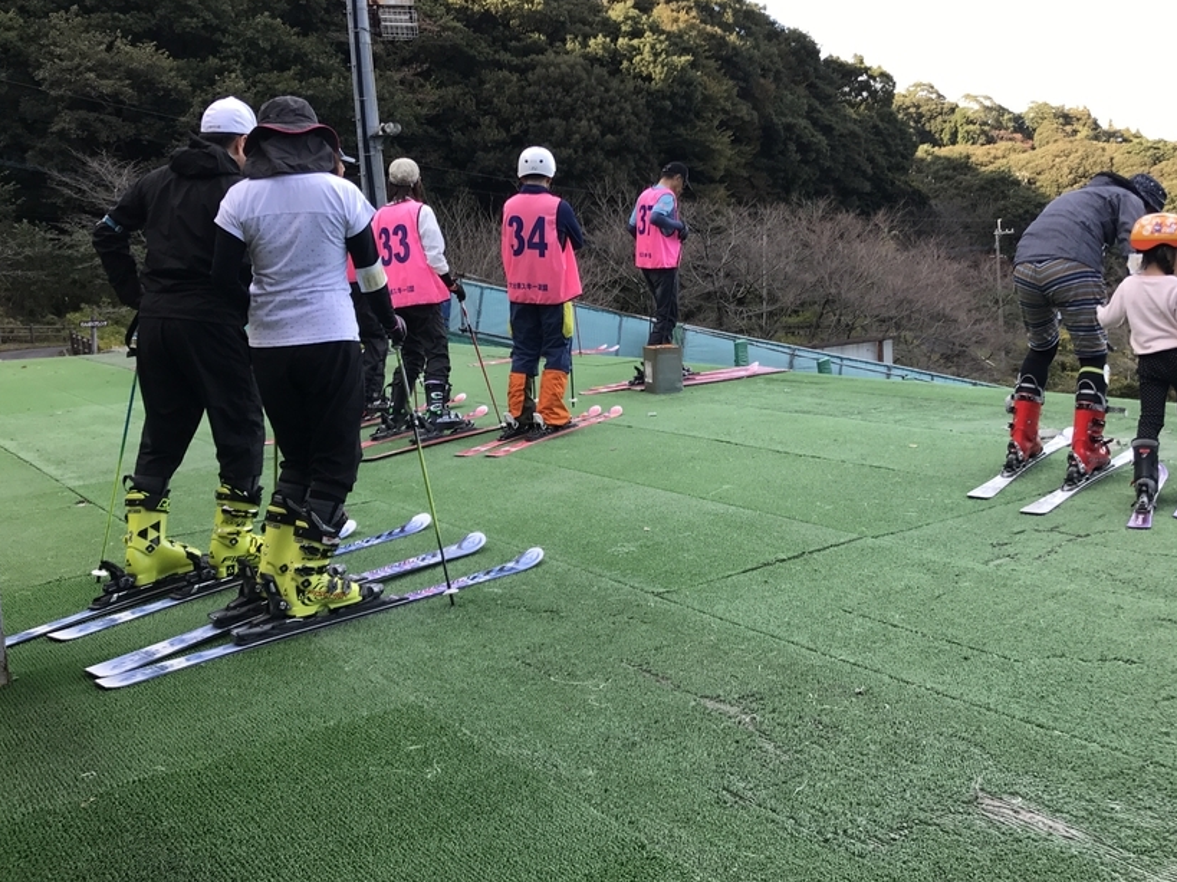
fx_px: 1190
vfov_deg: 40.6
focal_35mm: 35
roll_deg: +2.1
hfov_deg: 52.6
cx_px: 631
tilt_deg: -4.6
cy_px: 395
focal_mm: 3.99
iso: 20
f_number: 1.8
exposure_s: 1/277
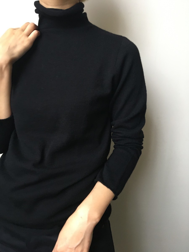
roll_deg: -3.4
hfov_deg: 48.2
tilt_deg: -10.9
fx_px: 211
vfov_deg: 61.7
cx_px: 94
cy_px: 126
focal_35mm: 29
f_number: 2.2
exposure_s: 1/30
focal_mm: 4.15
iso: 125
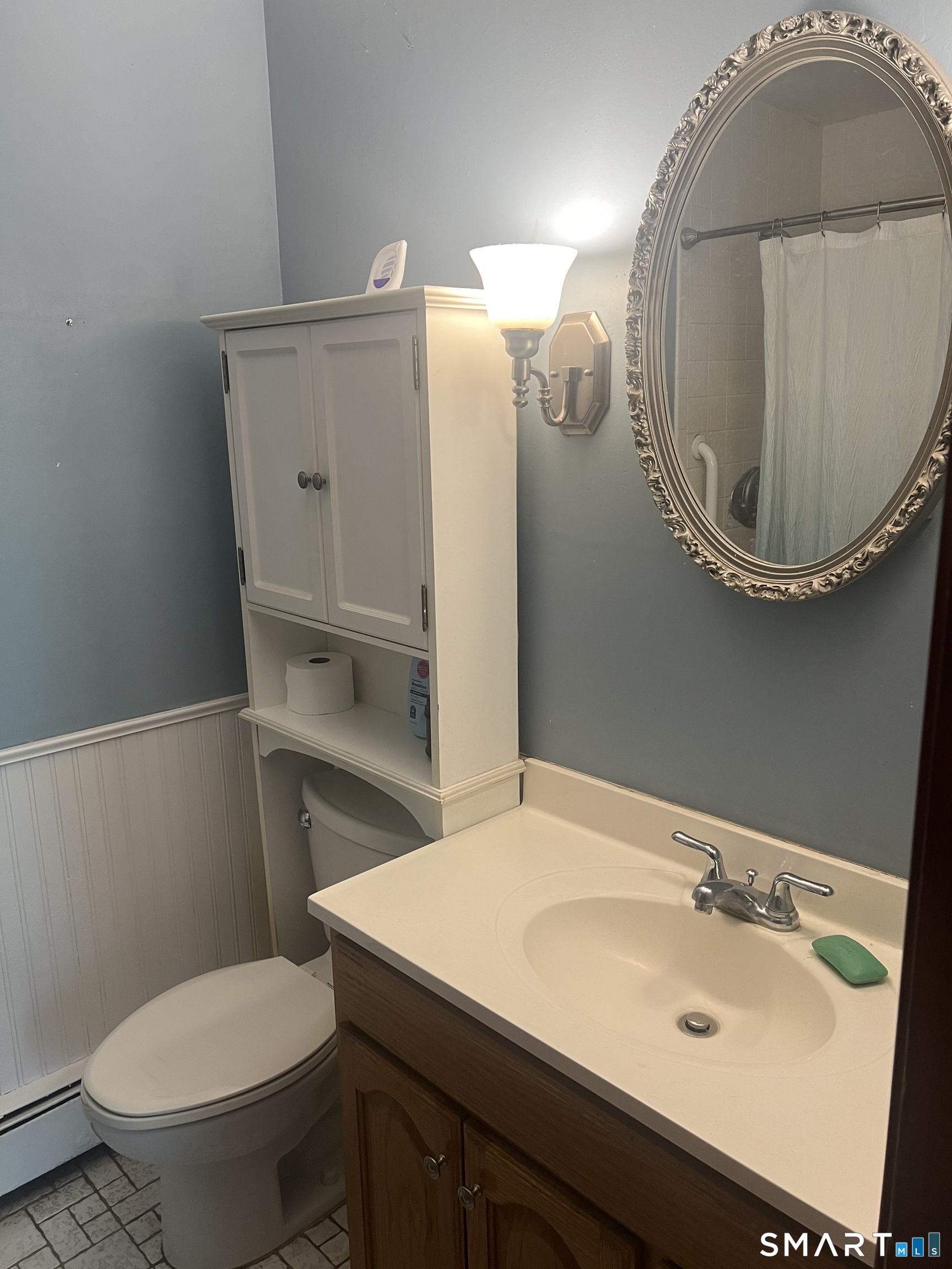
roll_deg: +1.0
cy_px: 634
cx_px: 476
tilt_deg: -12.9
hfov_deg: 53.1
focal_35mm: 26
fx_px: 953
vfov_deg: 67.3
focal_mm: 5.7
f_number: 1.5
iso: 100
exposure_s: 1/60
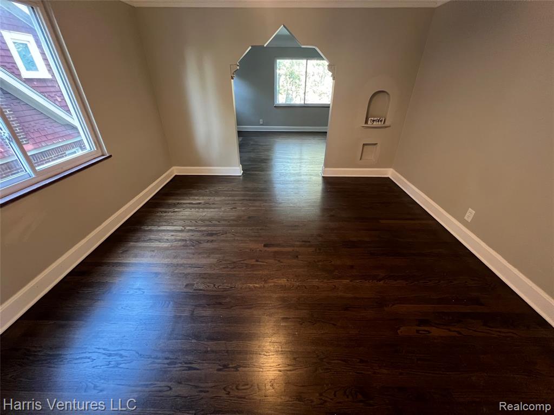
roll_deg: +0.2
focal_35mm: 13
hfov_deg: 106.2
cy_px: 208
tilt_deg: -30.7
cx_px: 277
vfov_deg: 89.9
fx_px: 208
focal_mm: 1.57
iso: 500
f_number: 1.8
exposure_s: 1/60
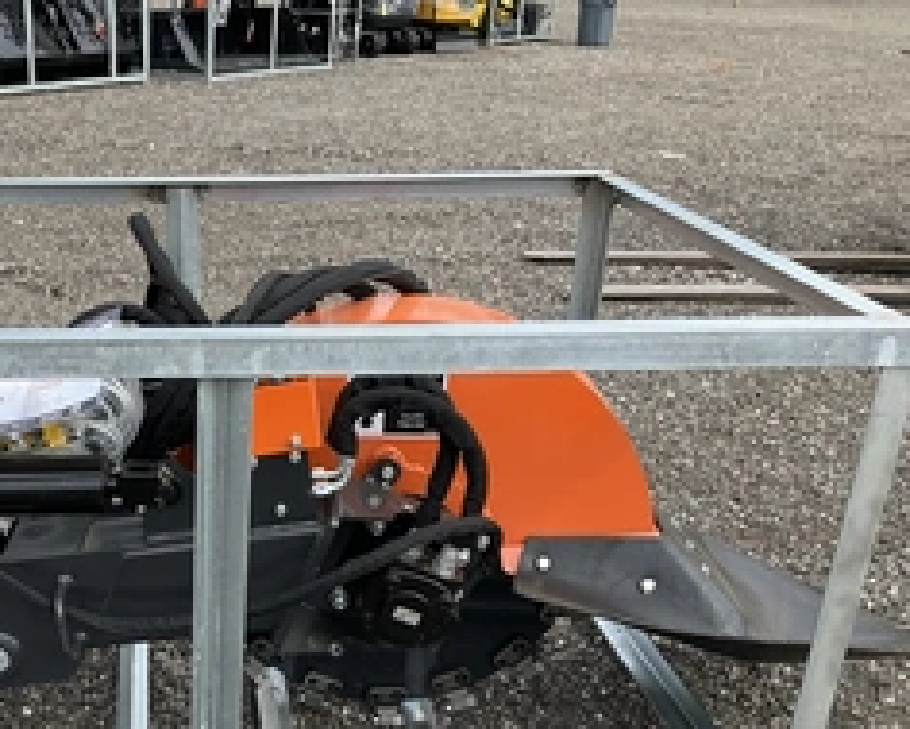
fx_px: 1293
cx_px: 177
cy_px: 548
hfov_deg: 37.3
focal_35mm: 48
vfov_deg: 30.9
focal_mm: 3
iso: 25
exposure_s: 1/574
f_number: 1.8
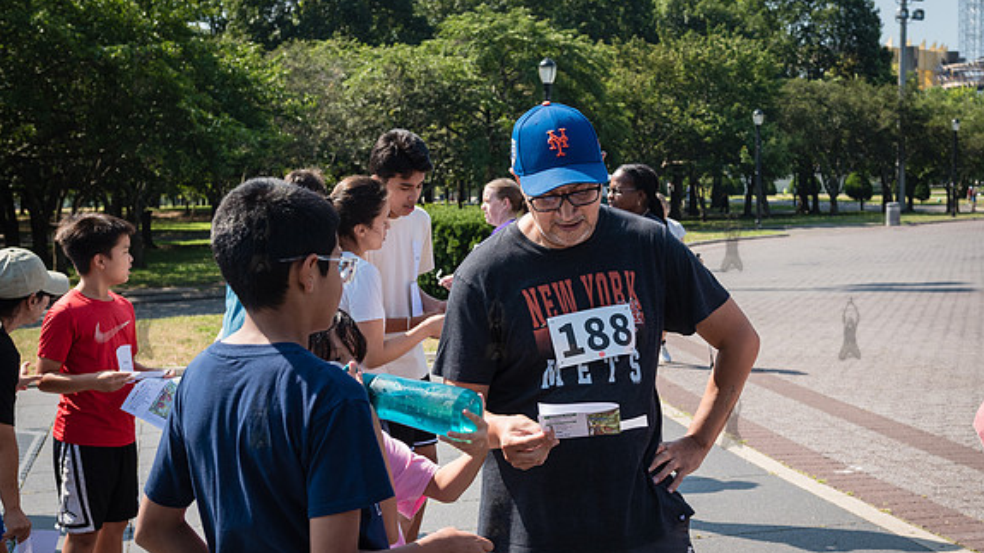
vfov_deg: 21.4
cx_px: 568
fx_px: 1461
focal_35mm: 56
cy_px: 323
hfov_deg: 37.1
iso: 400
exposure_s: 1/1000
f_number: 5
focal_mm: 38
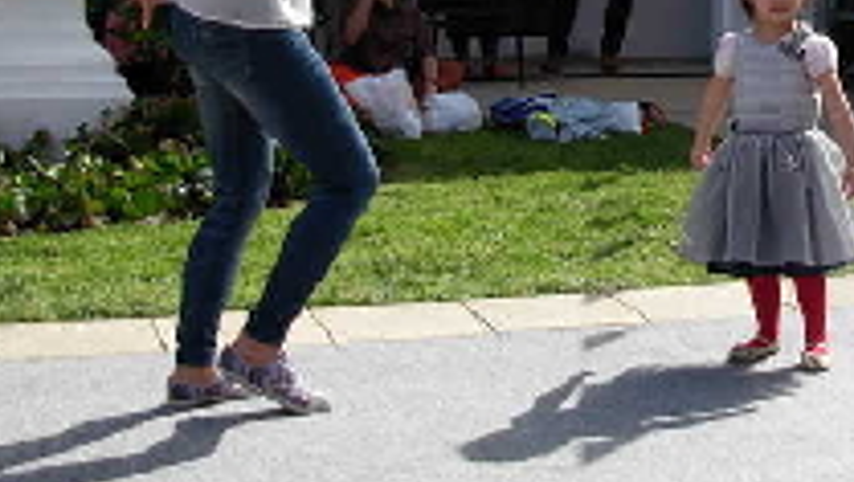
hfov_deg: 22.3
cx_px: 609
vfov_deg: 12.7
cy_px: 25
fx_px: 2153
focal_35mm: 95
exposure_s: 1/745
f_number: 2.9
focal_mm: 6.3
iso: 79
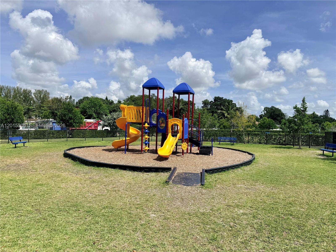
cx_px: 168
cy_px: 126
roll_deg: -1.4
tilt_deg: +0.5
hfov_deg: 71.6
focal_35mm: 24
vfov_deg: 56.8
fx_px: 233
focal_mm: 6.76
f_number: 1.78
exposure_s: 1/8130
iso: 80
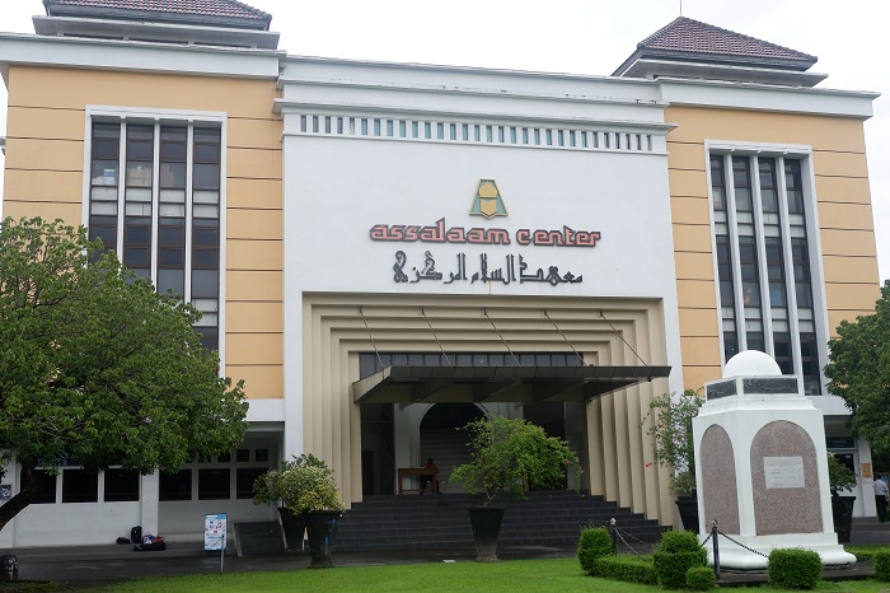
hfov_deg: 44.5
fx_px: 1087
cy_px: 296
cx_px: 445
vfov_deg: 30.5
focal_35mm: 44
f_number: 5.6
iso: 200
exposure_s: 1/280
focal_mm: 29.5
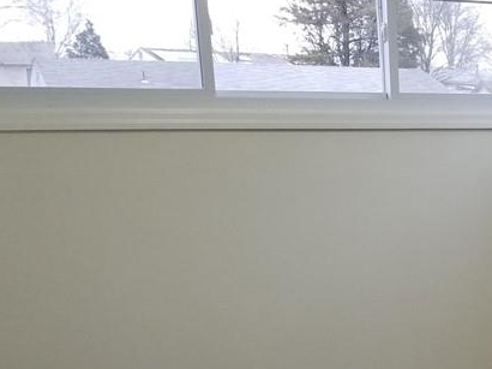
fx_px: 923
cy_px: 361
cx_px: 526
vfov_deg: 21.8
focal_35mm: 65
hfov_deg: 27.6
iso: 200
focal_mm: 4.3
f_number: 1.7
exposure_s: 1/60
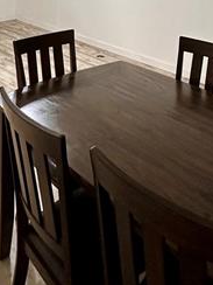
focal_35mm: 44
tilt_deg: -3.5
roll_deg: -1.3
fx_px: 361
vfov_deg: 35.7
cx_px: 90
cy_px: -39
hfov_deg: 32.8
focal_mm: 2.22
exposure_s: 1/120
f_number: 2.2
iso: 250
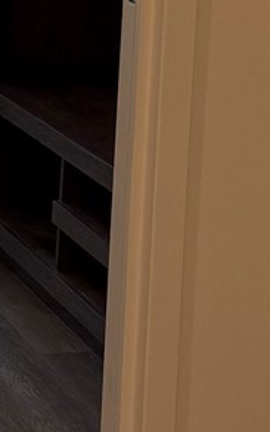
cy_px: -96
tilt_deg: -3.9
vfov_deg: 14.5
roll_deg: -2.5
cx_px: -40
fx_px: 1637
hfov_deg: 9.3
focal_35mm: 139
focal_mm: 6.76
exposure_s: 1/190
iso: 200
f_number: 1.78
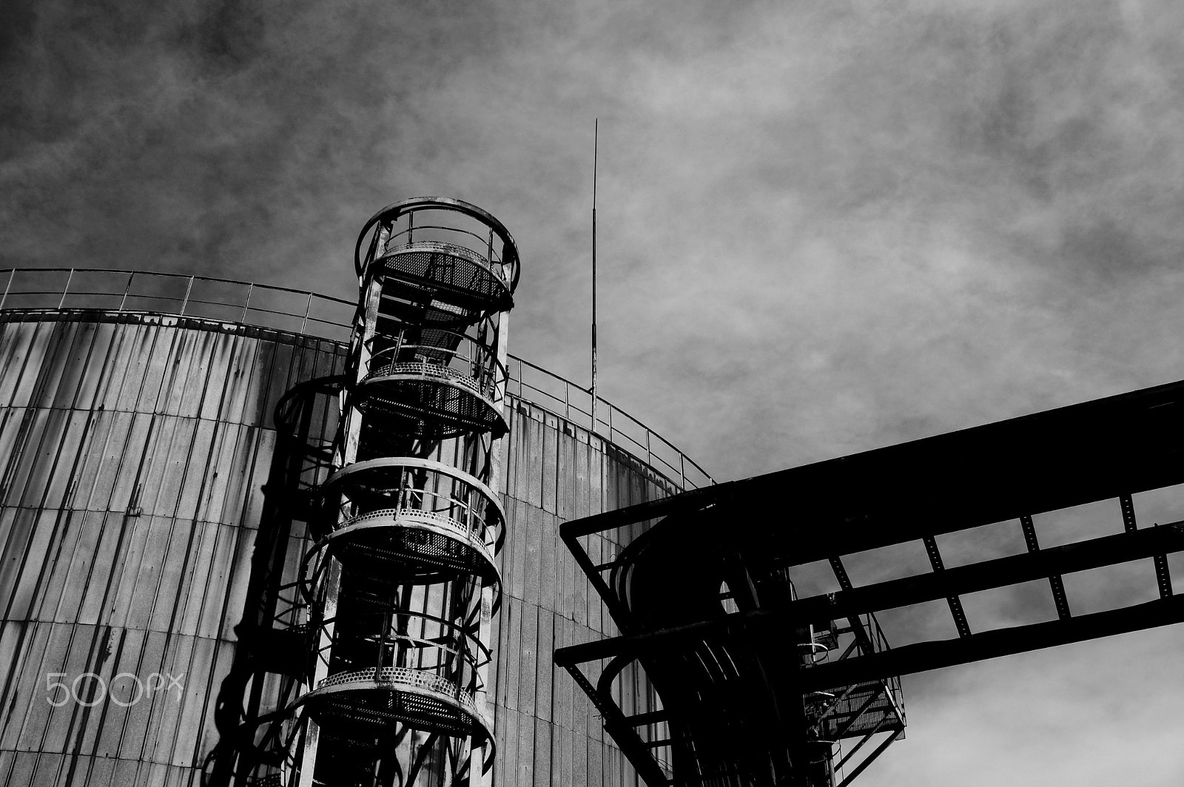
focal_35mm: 46
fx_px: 1512
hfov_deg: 42.8
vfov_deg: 29.2
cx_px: 592
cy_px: 394
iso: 100
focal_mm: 30.63
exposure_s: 1/125
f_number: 13
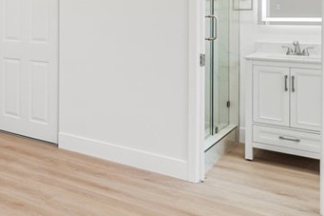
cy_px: 30
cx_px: -51
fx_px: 405
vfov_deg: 28.9
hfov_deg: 35.6
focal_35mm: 45
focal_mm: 10
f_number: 7.1
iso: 320
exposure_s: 1/20
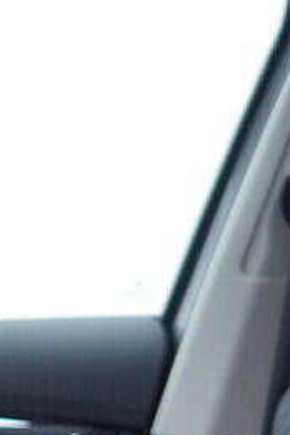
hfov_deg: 6.7
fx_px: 2404
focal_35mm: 199
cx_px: -238
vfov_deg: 10.0
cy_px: 632
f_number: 2.8
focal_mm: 24
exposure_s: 1/40
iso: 160
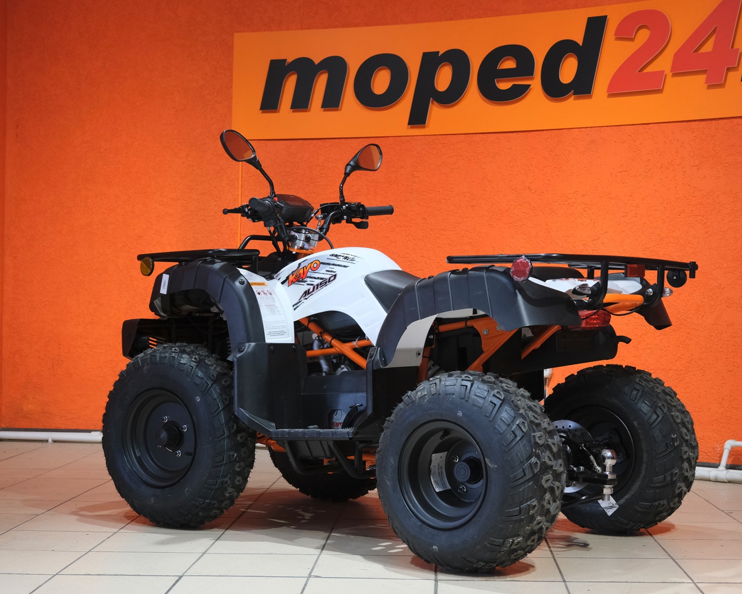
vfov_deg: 26.2
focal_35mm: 58
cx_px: 399
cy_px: 296
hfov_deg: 32.5
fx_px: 1274
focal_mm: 34.2
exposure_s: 1/100
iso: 1600
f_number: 4
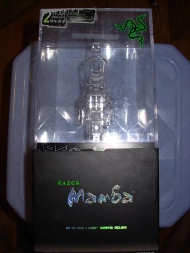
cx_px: 95
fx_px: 278
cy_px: 126
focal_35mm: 38
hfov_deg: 37.7
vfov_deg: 49.0
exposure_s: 1/32
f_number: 4.9
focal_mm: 6.3
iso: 50
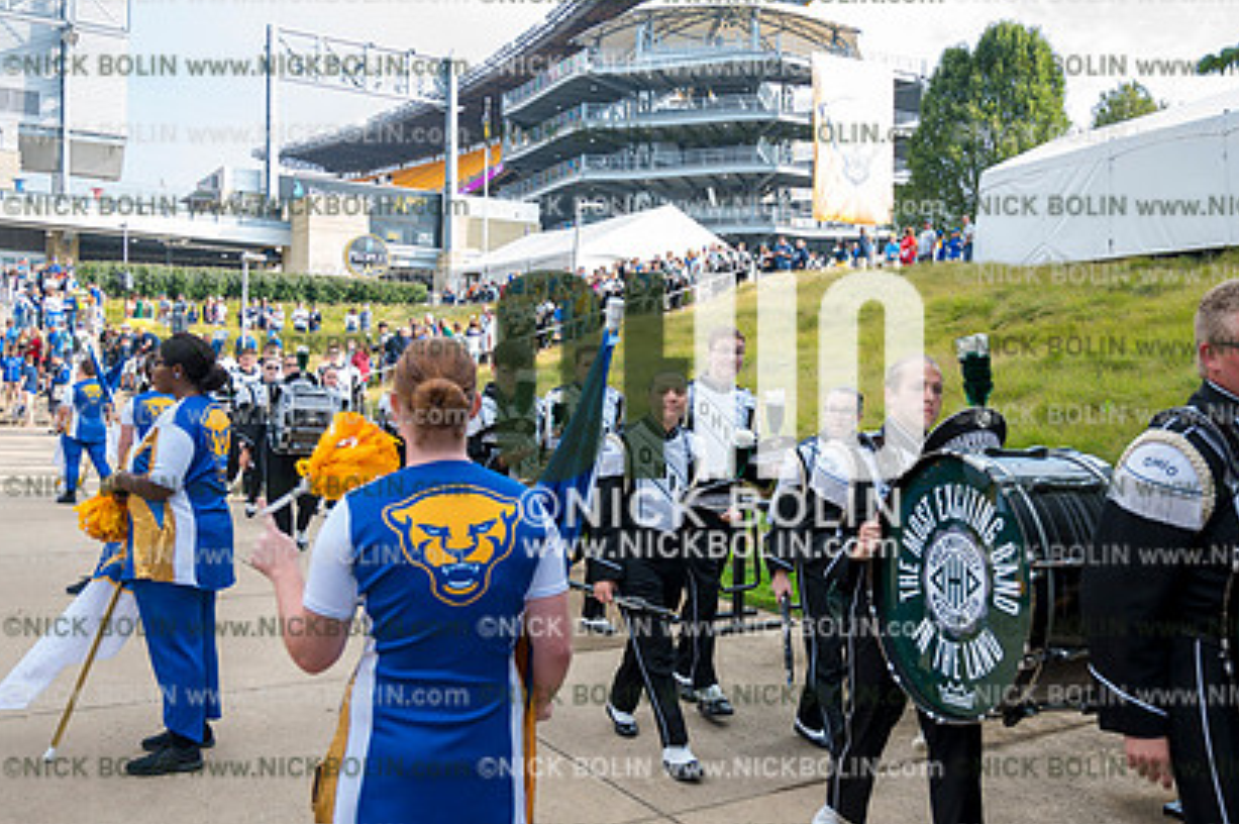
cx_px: 709
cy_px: 415
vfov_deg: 38.8
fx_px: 1169
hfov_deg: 55.6
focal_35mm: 34
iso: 200
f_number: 4
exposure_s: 1/320
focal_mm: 24
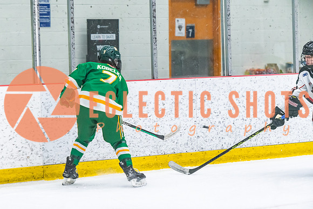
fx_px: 1521
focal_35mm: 175
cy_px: 104
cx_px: 147
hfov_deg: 11.8
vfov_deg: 7.9
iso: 4000
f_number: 2.8
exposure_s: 1/800
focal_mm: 165
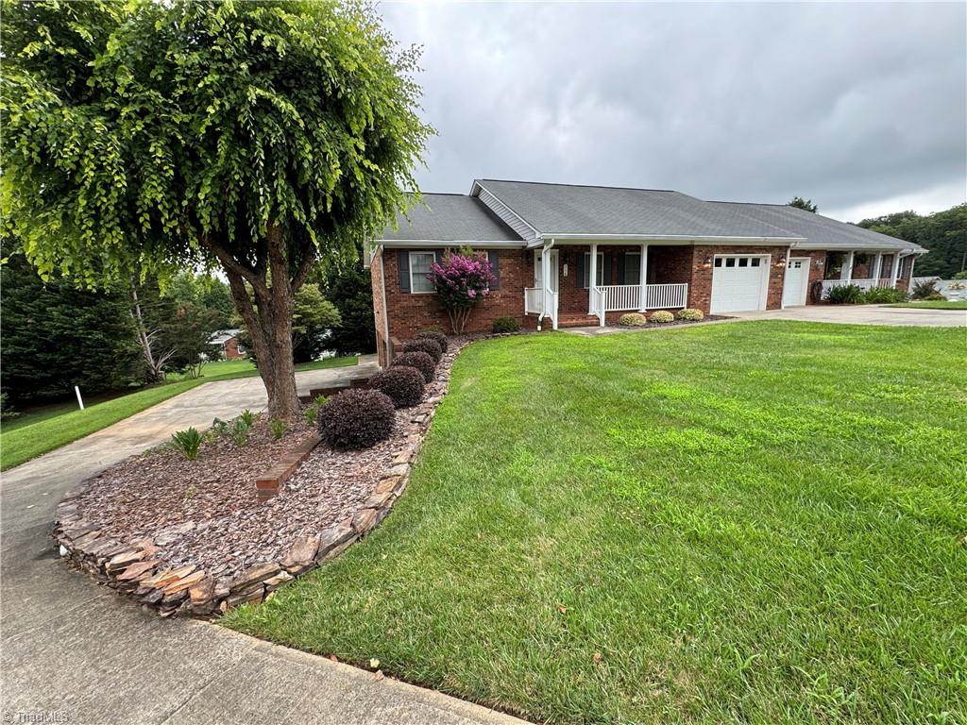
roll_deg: +1.8
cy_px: 362
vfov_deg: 85.7
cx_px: 484
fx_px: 391
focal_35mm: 14
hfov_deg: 102.1
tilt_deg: -9.9
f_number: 2.2
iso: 40
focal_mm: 2.22
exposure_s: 1/234
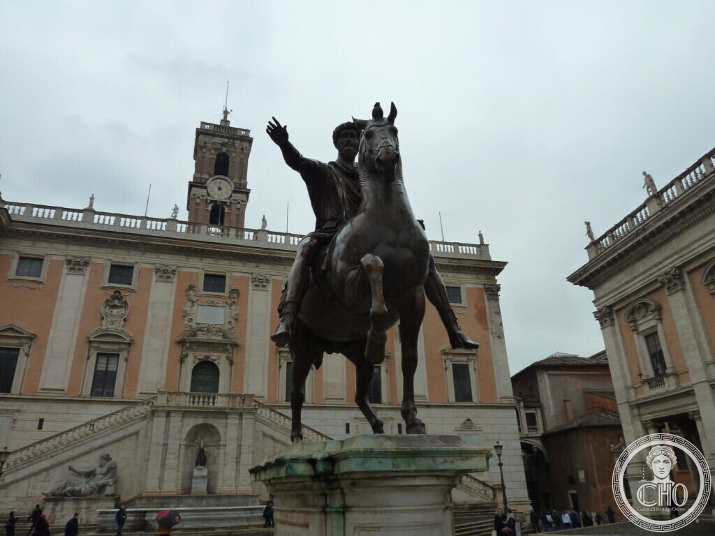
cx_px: 358
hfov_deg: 69.4
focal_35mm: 25
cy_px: 268
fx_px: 516
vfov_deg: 54.9
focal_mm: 4.1
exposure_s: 1/100
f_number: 4
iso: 125
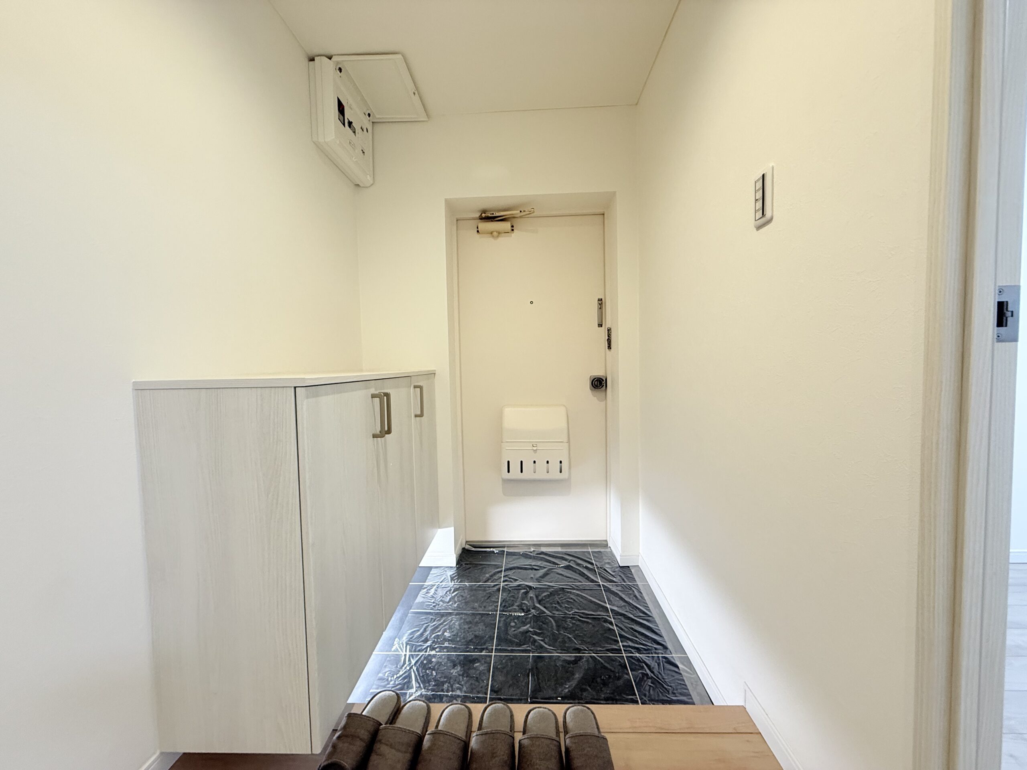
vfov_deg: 85.7
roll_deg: +0.6
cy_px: 385
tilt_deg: -4.3
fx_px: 415
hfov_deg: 102.1
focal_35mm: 14
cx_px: 514
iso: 160
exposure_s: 1/50
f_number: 2.2
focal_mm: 2.22
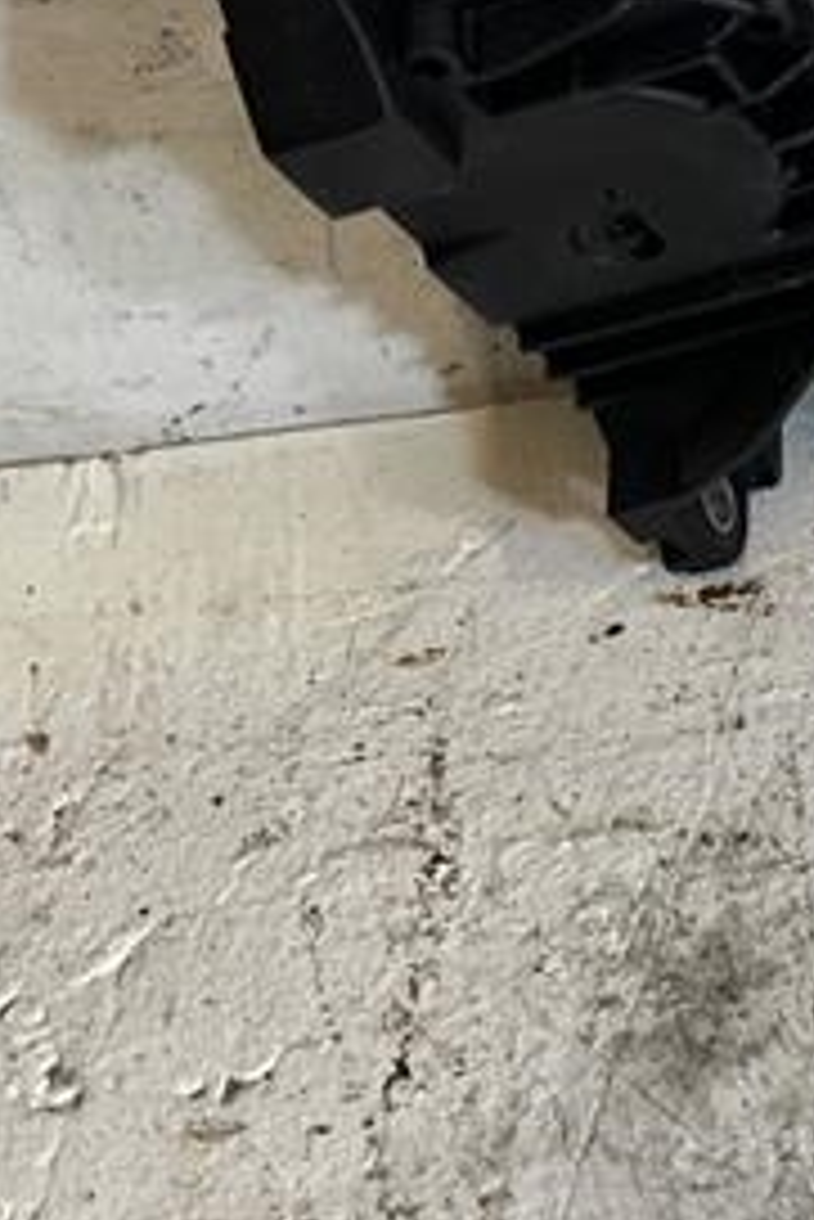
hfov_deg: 11.0
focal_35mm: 118
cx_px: 1385
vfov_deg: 17.2
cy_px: 189
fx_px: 3997
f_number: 1.78
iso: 80
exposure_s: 1/50
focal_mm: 6.86
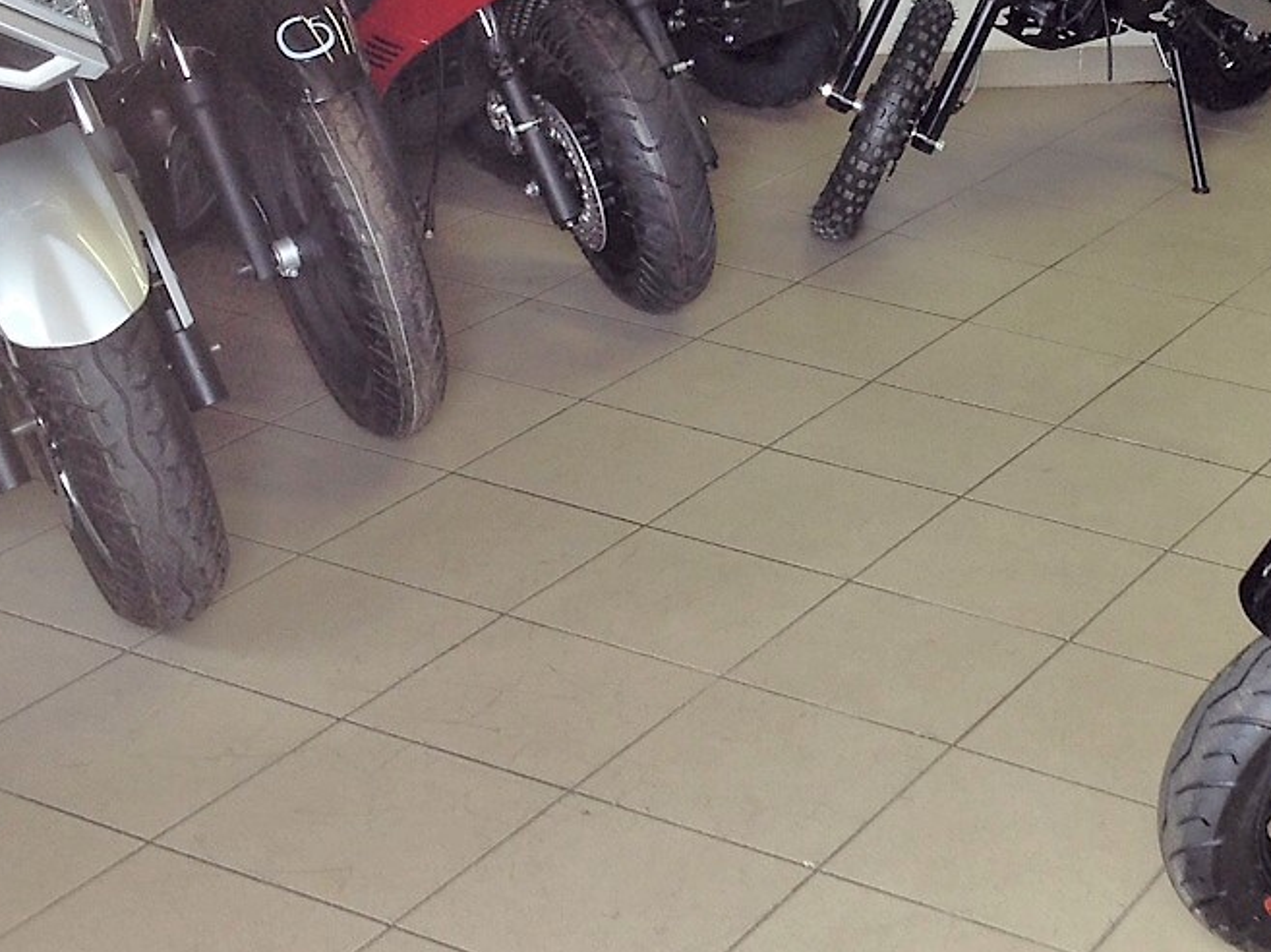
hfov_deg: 22.3
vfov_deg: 16.8
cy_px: 155
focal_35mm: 87
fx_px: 3193
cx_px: 960
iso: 64
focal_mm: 4.28
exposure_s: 1/40
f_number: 2.4
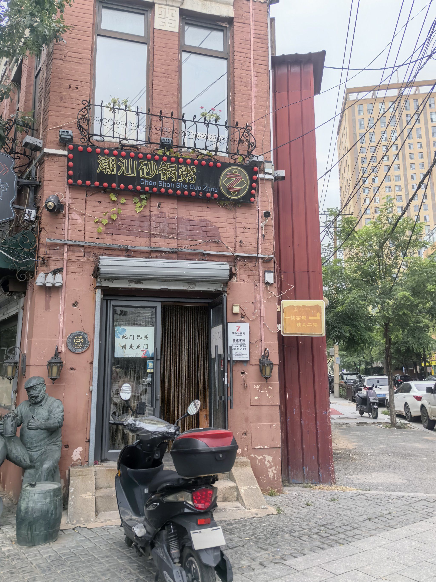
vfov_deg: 65.3
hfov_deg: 51.4
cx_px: 218
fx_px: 453
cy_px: 291
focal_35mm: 27
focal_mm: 5.75
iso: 50
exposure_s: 1/3333
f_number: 1.4
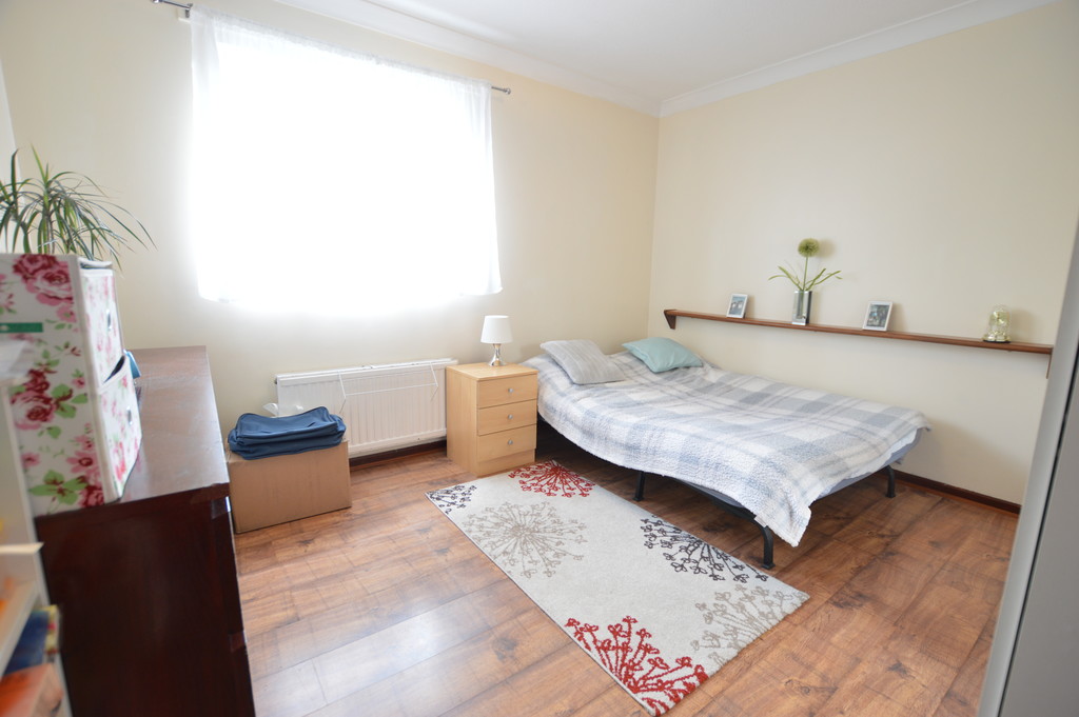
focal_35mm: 15
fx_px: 449
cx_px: 540
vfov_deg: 77.2
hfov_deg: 100.4
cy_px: 358
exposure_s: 1/15
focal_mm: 10
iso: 360
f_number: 3.5
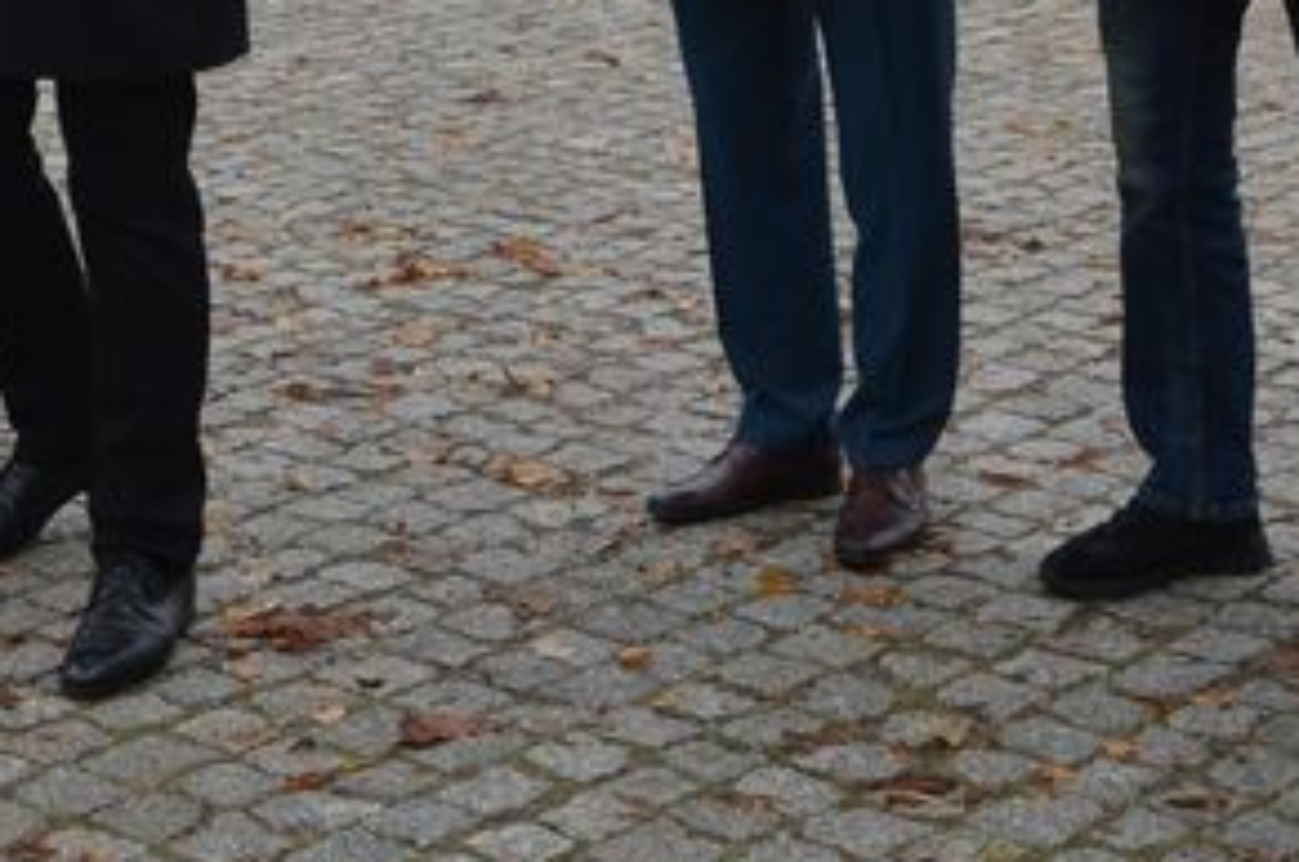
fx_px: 2823
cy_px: -183
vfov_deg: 16.6
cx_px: 411
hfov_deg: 25.7
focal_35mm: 78
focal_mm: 19
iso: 250
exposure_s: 1/125
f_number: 5.6
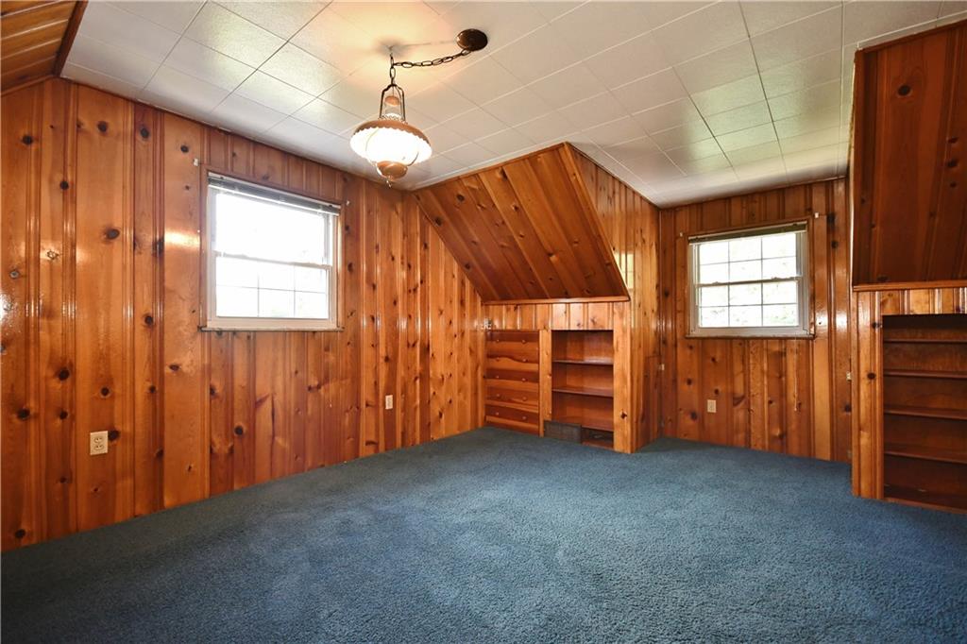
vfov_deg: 77.3
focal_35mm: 15
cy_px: 322
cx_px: 484
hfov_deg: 100.4
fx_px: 403
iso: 1000
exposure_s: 1/60
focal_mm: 10
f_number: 4
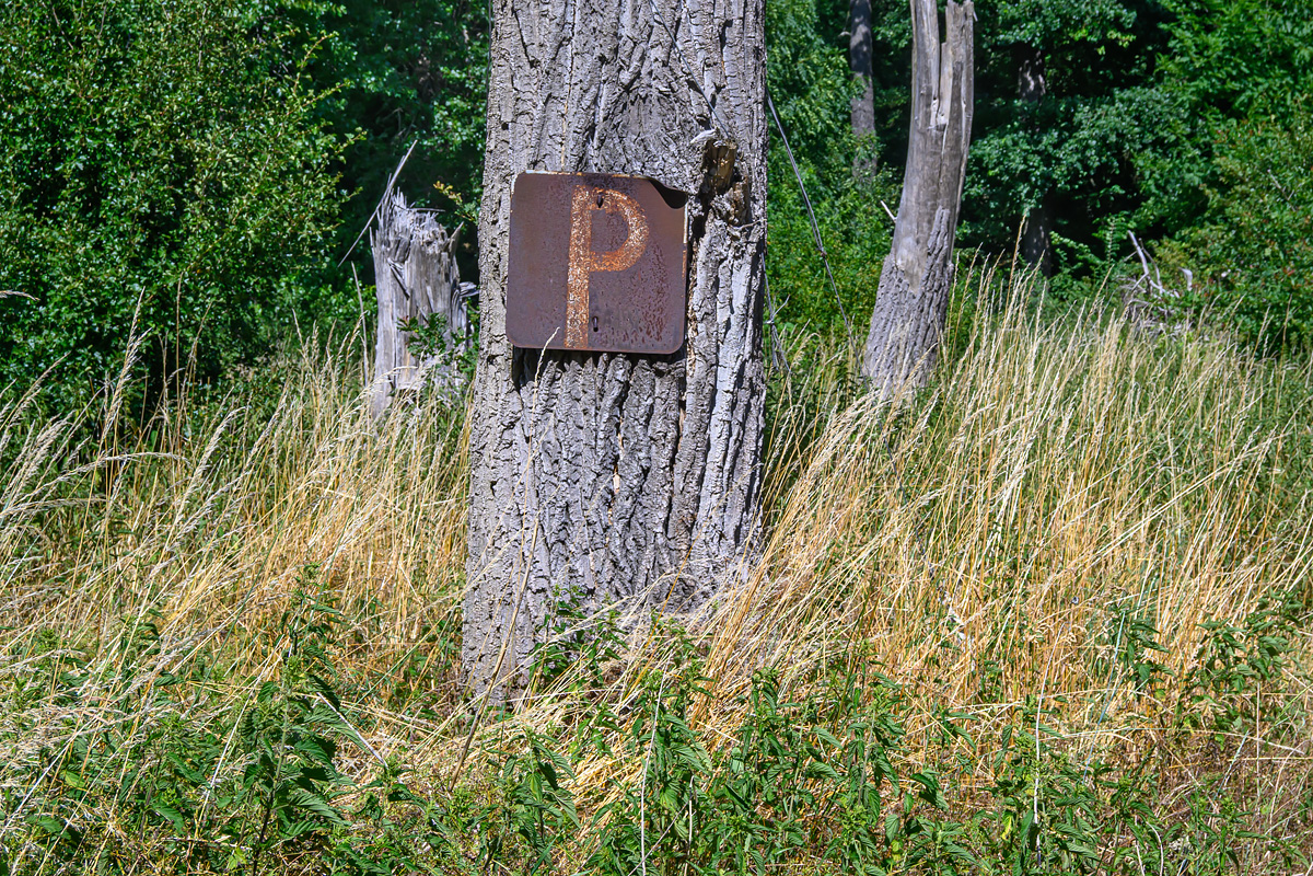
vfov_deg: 25.1
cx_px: 656
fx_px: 1969
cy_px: 438
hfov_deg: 36.9
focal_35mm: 54
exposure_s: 1/500
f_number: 8
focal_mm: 36
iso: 200
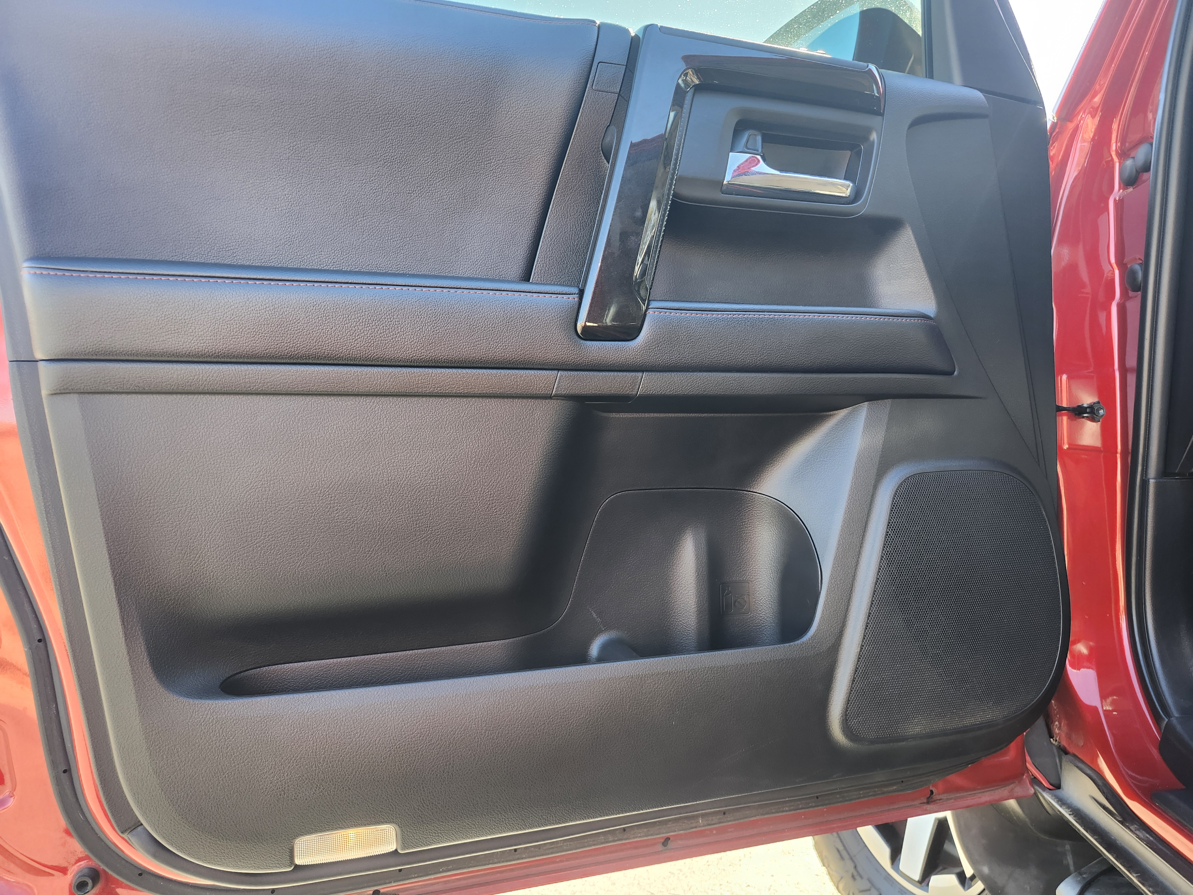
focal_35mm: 23
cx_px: 596
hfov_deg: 73.9
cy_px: 448
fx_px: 793
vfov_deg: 58.9
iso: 125
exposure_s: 1/180
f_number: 1.8
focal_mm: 5.54
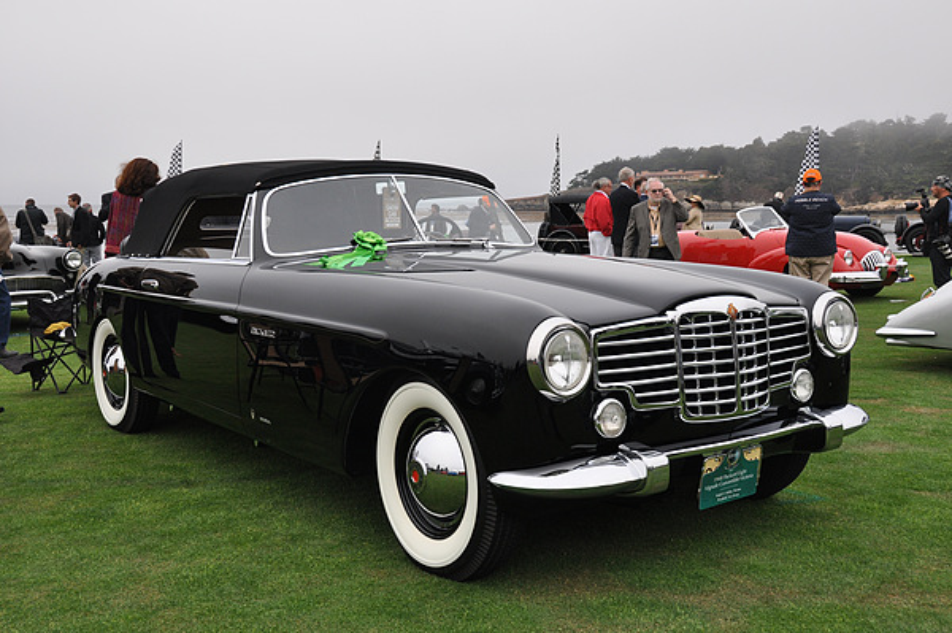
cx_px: 476
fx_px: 1030
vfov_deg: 34.2
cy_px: 316
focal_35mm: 39
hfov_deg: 49.6
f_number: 7.1
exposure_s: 1/200
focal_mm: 26
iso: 400
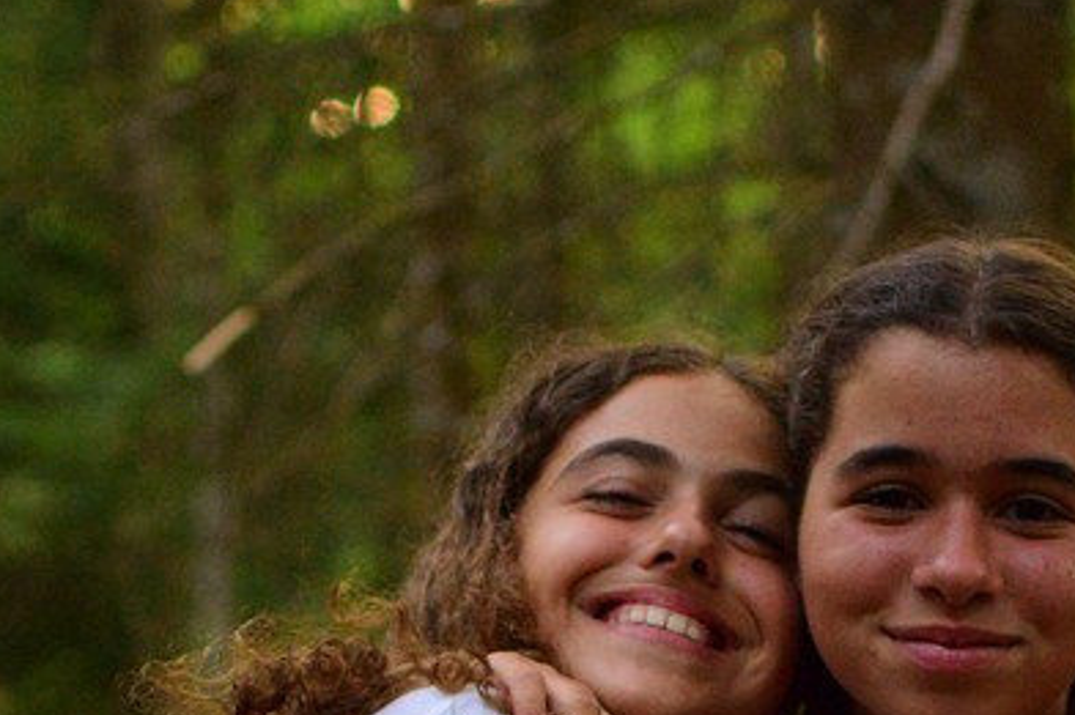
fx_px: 4098
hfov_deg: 14.9
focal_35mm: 137
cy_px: 615
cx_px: 647
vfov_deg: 9.9
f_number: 1.8
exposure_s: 1/320
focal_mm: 35
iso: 3200
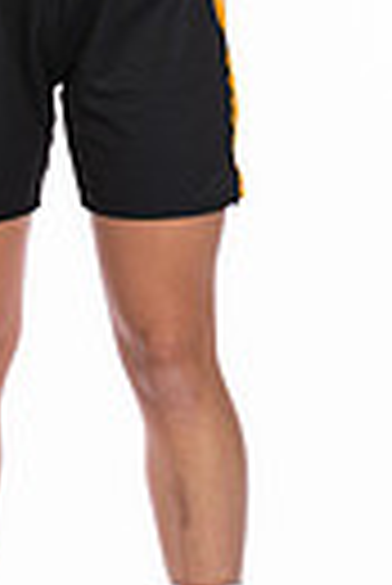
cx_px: -81
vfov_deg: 4.3
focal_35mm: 477
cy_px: -76
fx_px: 7770
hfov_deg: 2.9
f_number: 5.6
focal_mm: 92
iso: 100
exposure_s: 1/100
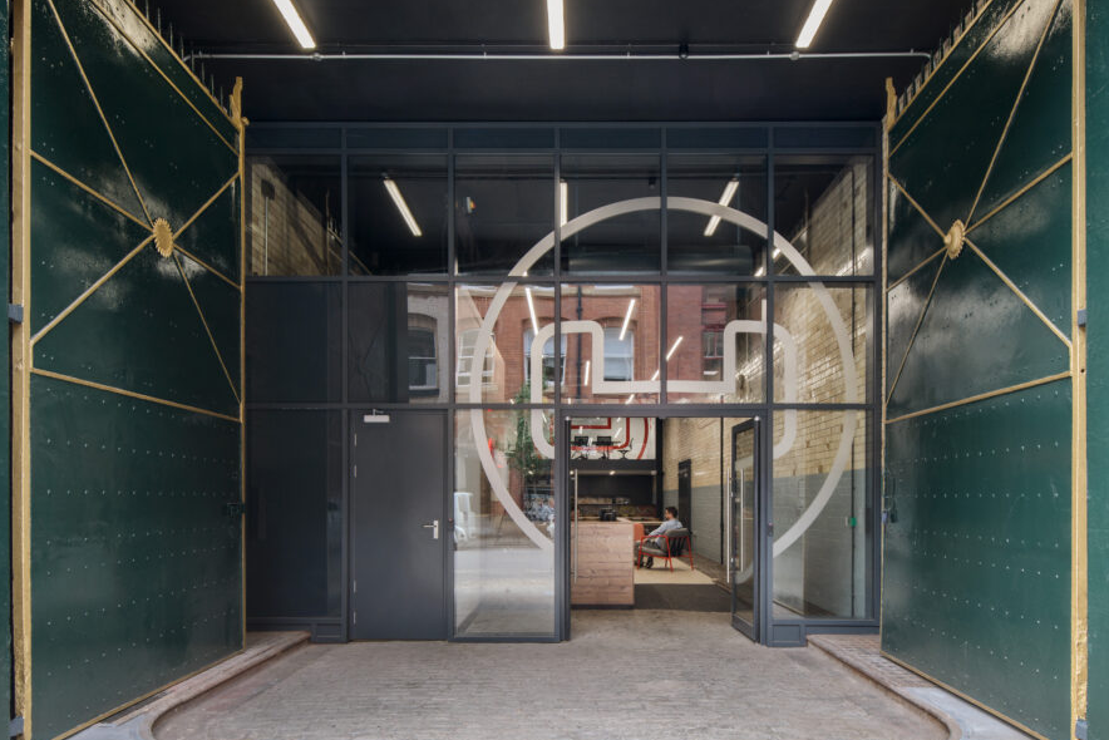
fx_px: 678
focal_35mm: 22
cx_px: 548
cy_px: 334
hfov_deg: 78.6
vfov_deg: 57.2
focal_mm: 19
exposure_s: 1/13
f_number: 11
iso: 200
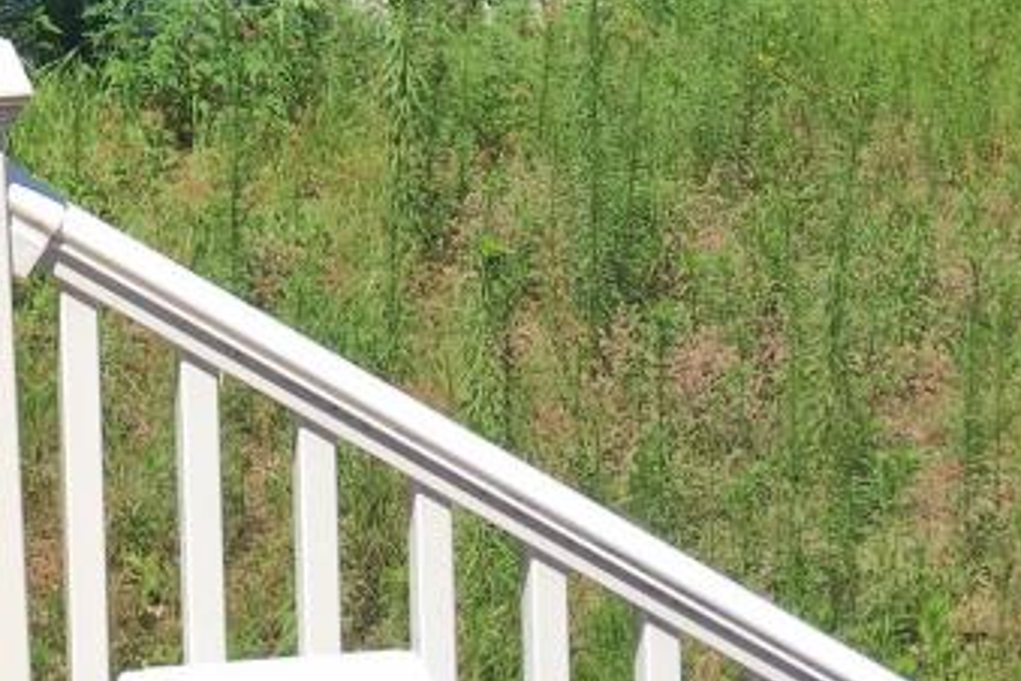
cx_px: 0
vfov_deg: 14.2
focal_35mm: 91
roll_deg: +1.9
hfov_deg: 21.6
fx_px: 2581
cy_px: -301
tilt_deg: -8.0
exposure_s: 1/1282
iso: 25
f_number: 2.2
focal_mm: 4.15
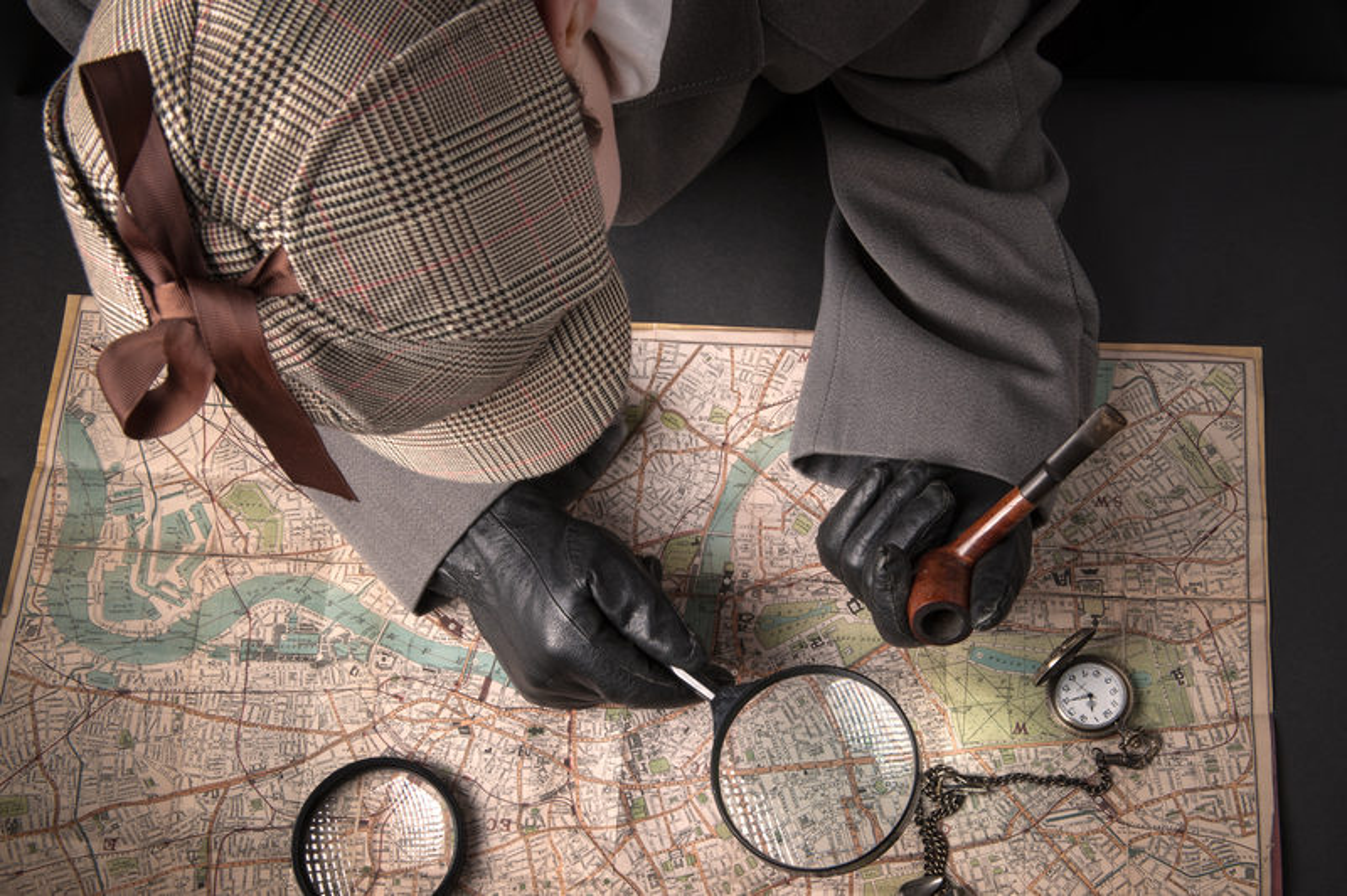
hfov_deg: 48.5
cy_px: 448
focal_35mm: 40
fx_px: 1495
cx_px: 674
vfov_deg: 33.3
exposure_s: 1/200
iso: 100
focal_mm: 40
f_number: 16
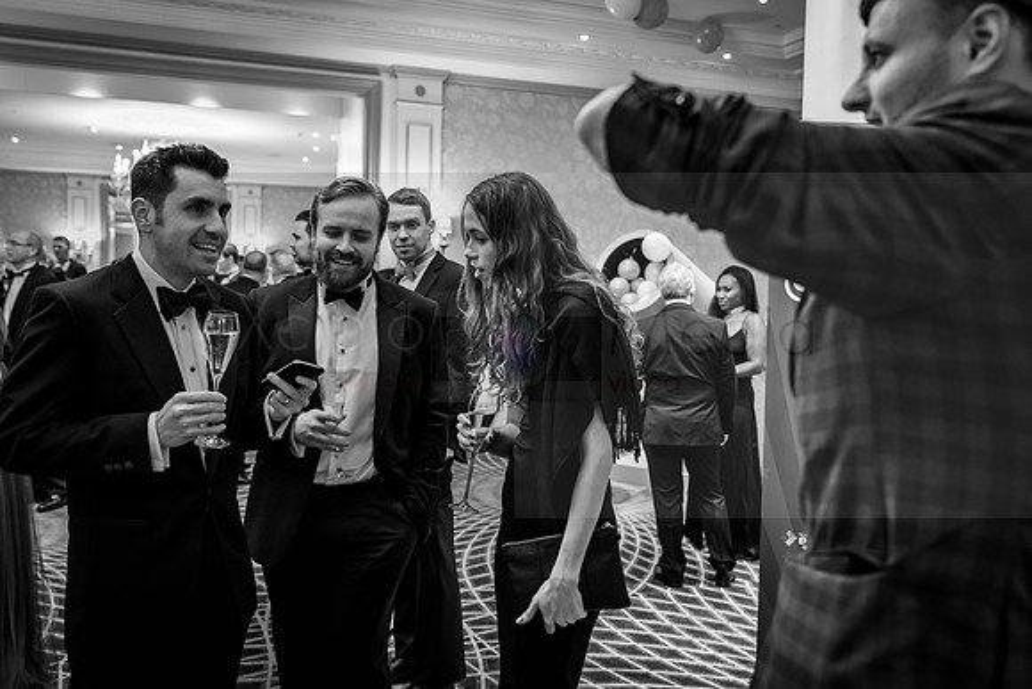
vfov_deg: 42.8
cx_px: 534
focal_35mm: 31
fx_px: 878
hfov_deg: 60.9
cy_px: 318
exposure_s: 1/20
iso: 1600
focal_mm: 28
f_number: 2.8
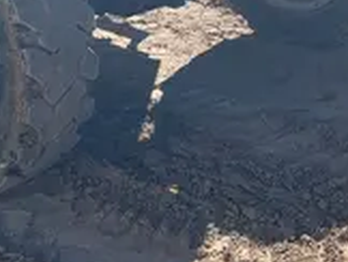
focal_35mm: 88
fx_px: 886
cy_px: -68
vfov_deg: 16.0
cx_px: 178
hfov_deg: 22.2
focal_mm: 5.1
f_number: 1.6
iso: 50
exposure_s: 1/3049
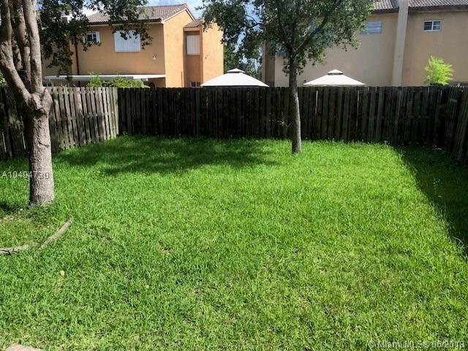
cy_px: 176
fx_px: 379
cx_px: 234
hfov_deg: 63.4
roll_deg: +0.5
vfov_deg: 49.7
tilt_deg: -12.1
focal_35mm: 28
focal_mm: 4
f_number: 1.8
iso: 20
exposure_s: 1/454
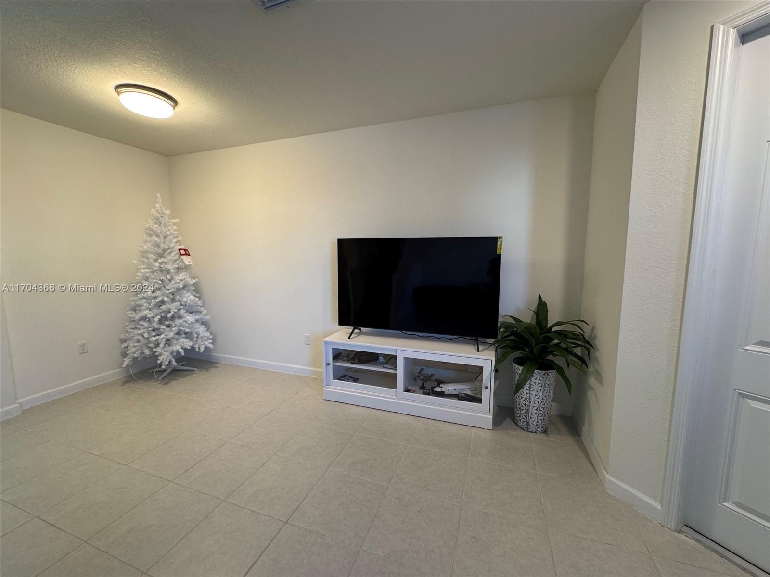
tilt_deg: -6.9
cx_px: 385
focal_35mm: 14
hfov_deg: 102.1
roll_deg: -0.1
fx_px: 311
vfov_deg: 85.7
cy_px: 288
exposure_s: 1/60
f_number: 2.2
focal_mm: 2.22
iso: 200
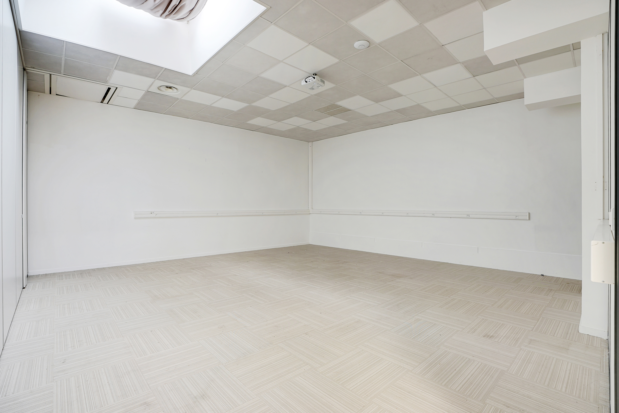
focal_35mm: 16
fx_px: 275
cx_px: 310
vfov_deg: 73.8
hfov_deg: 96.7
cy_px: 206
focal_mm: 16
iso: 200
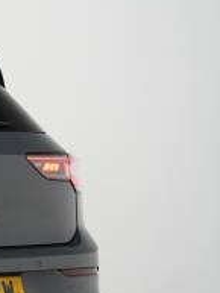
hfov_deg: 8.2
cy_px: 211
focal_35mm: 171
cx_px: -264
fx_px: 1444
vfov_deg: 11.6
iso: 1600
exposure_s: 1/160
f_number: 4
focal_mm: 53.5
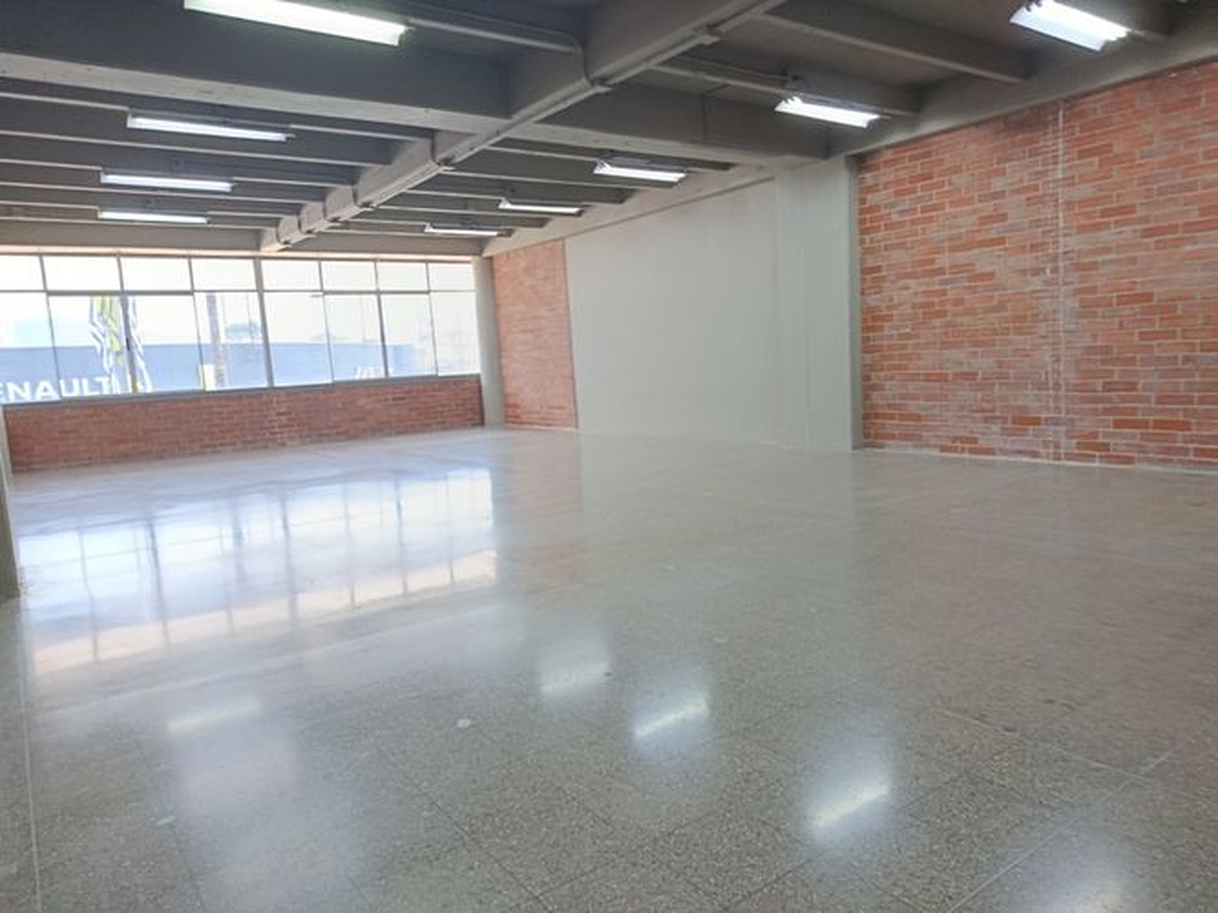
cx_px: 609
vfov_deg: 56.8
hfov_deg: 71.6
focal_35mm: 24
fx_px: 844
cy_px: 456
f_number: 1.7
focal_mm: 5.24
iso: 810
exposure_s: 1/120
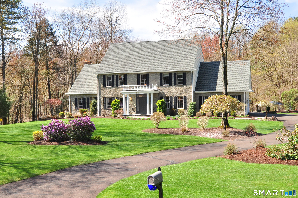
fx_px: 248
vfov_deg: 43.5
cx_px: 149
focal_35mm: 30
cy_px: 99
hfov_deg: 62.0
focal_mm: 20
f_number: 8
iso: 400
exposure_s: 1/400
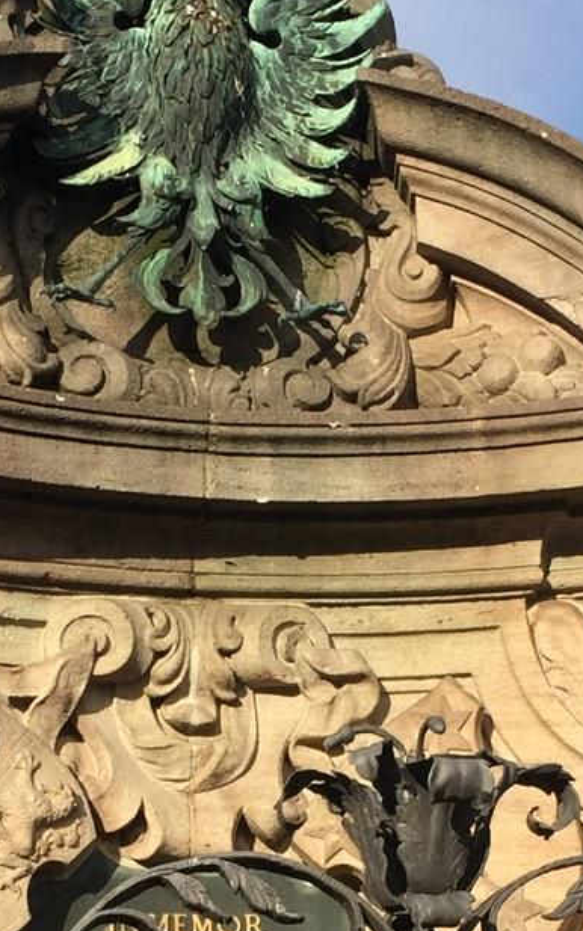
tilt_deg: +9.3
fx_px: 2591
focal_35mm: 102
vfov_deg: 19.8
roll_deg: -0.6
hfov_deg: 12.8
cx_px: 285
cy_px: 926
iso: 32
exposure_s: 1/1464
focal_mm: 4.15
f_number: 2.2
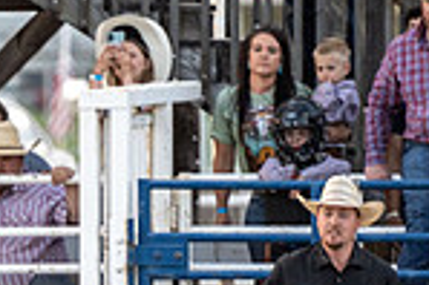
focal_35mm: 958
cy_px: 514
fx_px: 11404
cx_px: -372
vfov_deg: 1.4
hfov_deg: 2.1
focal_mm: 200
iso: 320
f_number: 2.8
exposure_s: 1/1000
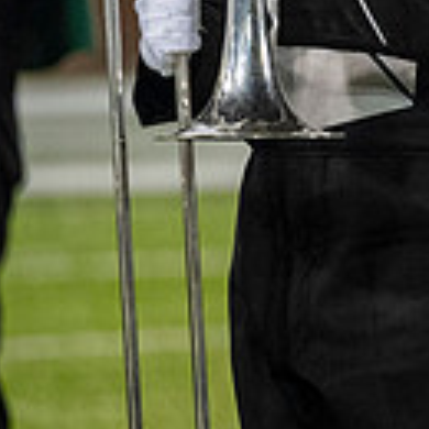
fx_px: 15956
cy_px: -36
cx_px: 937
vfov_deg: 1.5
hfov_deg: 1.5
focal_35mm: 1138
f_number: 2.8
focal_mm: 200
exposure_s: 1/500
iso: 1000
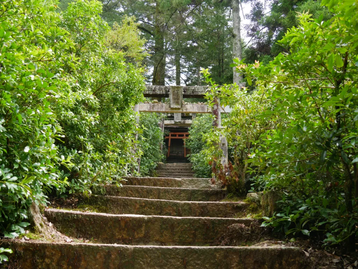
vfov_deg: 37.8
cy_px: 134
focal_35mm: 38
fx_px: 393
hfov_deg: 49.0
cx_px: 179
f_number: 4.5
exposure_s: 1/125
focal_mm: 19
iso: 200
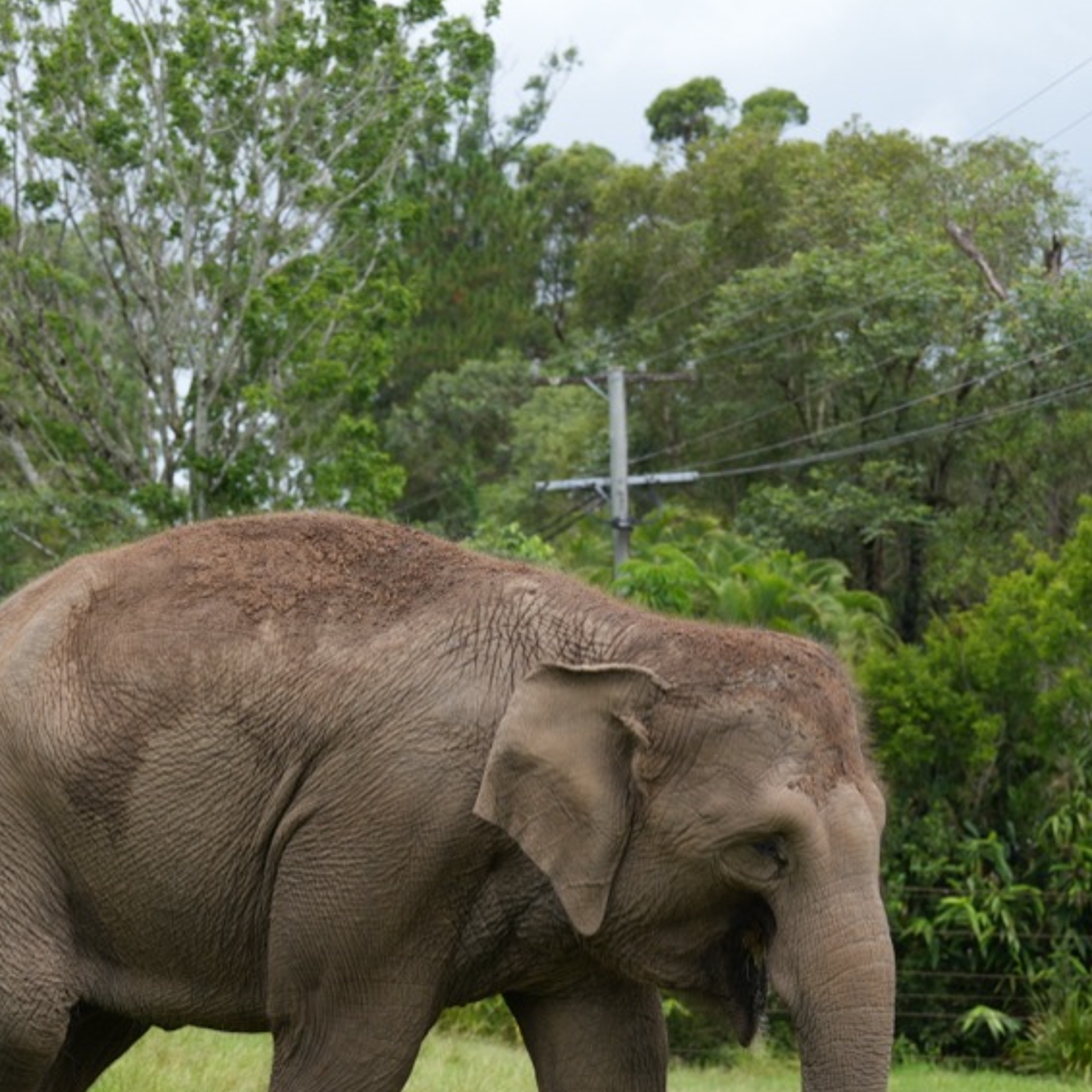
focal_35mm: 147
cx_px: 623
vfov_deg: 11.9
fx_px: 5246
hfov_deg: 11.9
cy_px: 802
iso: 100
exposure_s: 1/200
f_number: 4.5
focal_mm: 70
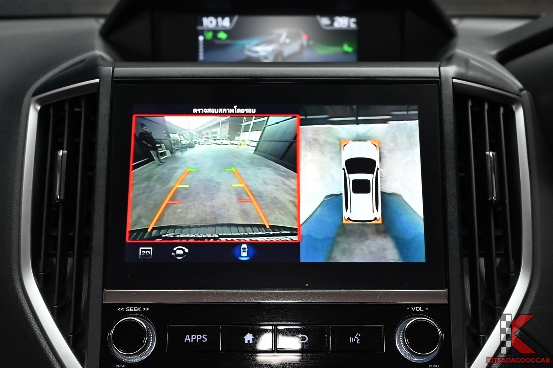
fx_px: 829
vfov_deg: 25.1
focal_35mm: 54
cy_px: 184
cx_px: 276
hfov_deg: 36.9
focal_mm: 36
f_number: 5.6
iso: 800
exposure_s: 1/45
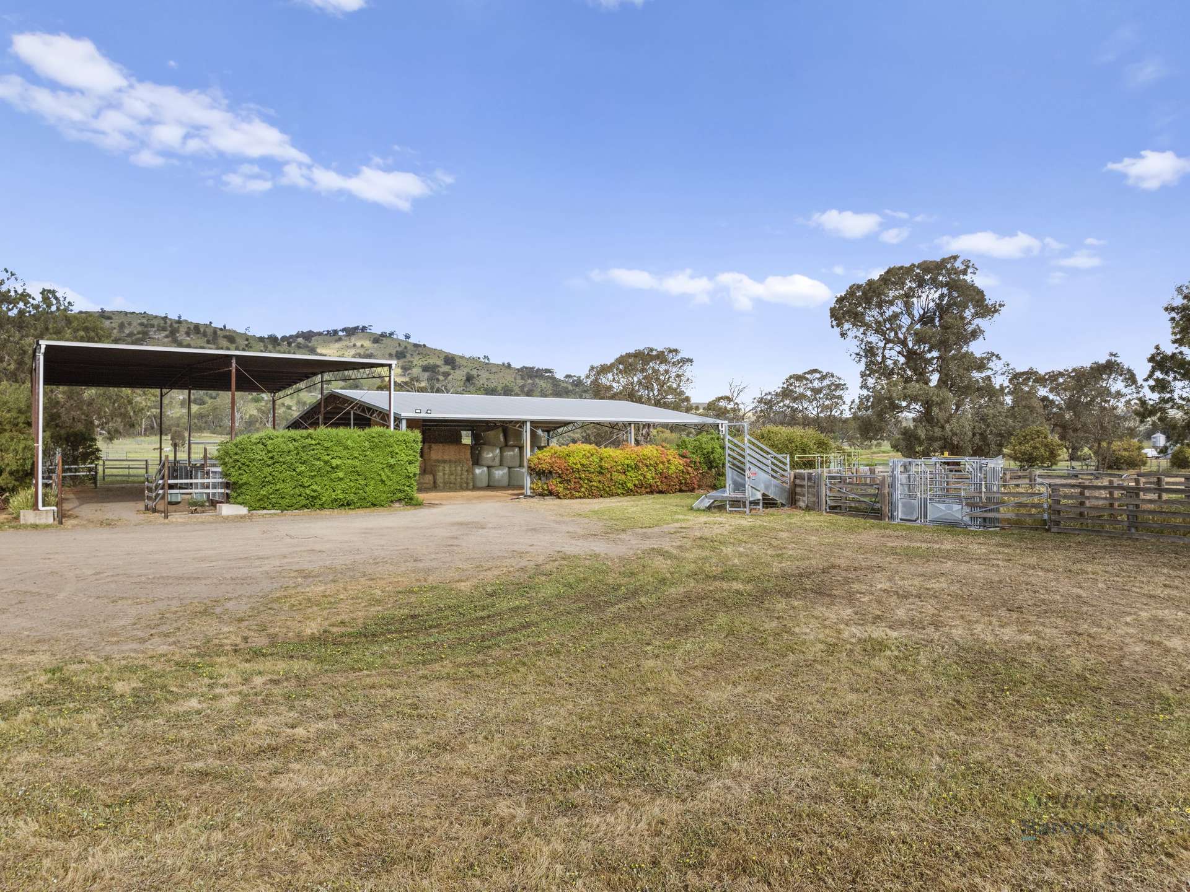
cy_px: 446
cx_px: 595
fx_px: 825
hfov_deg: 71.6
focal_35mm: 24
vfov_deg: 56.8
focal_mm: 12.29
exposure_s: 1/1600
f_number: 2.8
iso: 220
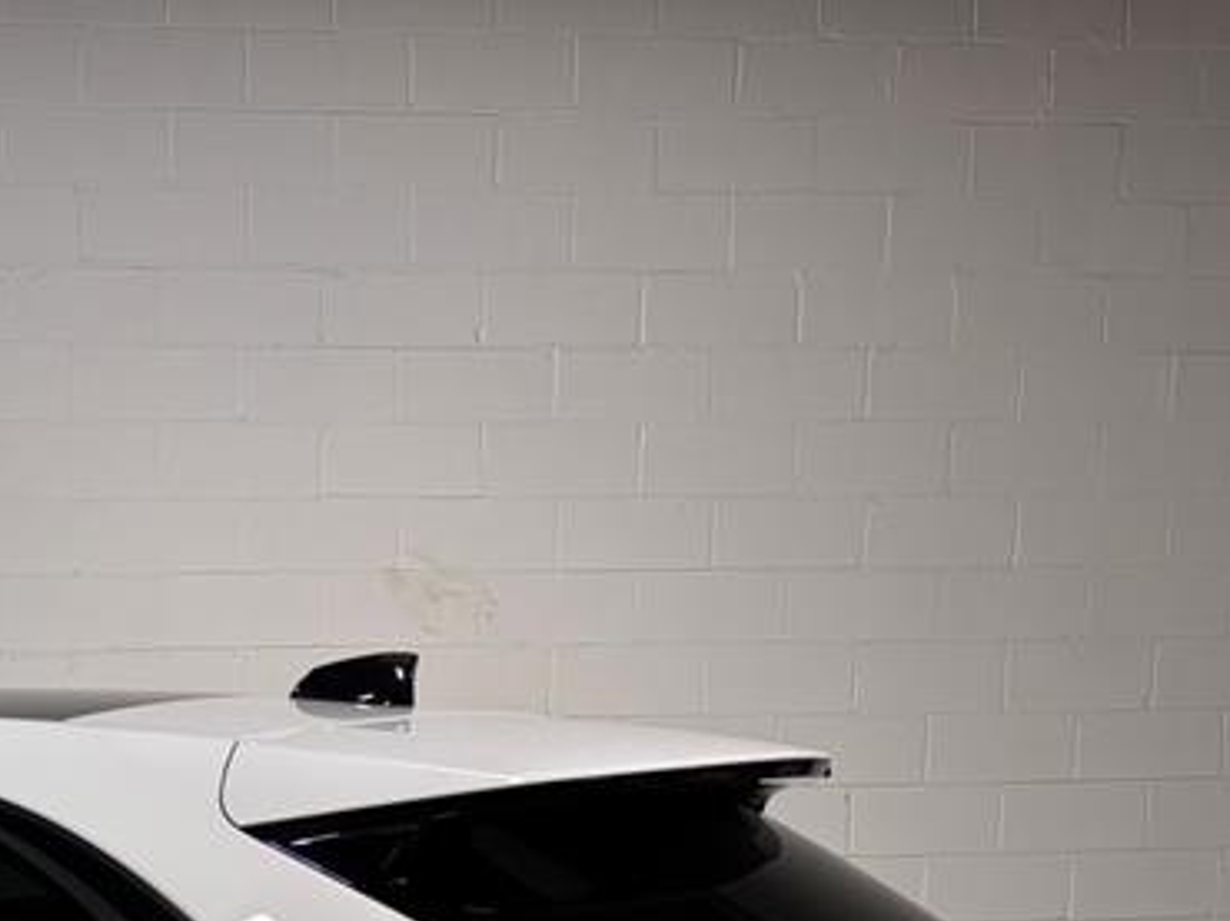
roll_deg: +1.4
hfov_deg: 24.6
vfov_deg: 19.2
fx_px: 2557
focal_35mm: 72
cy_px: 1114
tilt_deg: -7.4
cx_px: -219
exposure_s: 1/347
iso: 50
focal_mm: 5.96
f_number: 1.6
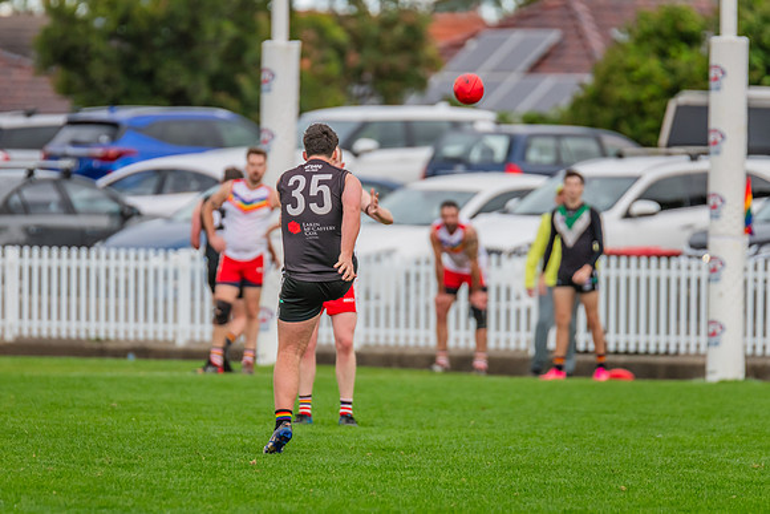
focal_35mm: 447
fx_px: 9562
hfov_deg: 4.6
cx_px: 335
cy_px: 243
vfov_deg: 3.1
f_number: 4.5
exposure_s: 1/1000
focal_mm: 380
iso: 800
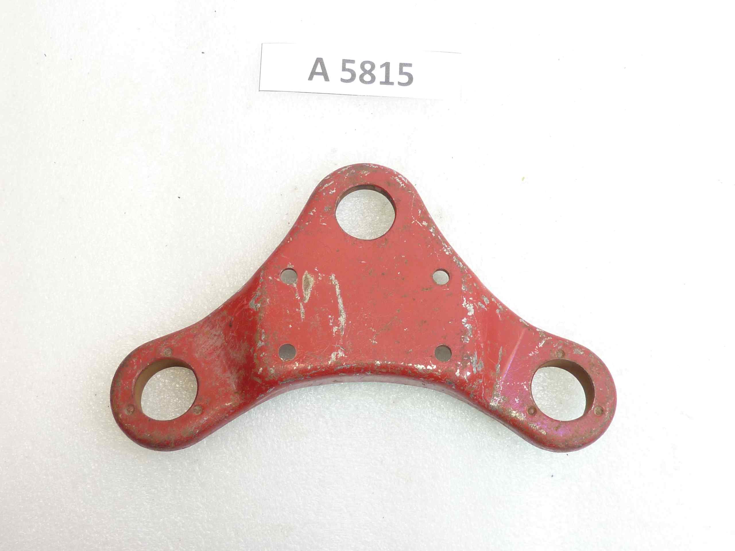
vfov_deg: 37.7
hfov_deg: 49.0
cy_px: 276
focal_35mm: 38
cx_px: 368
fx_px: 807
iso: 80
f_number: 3.3
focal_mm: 4.4
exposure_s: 1/13
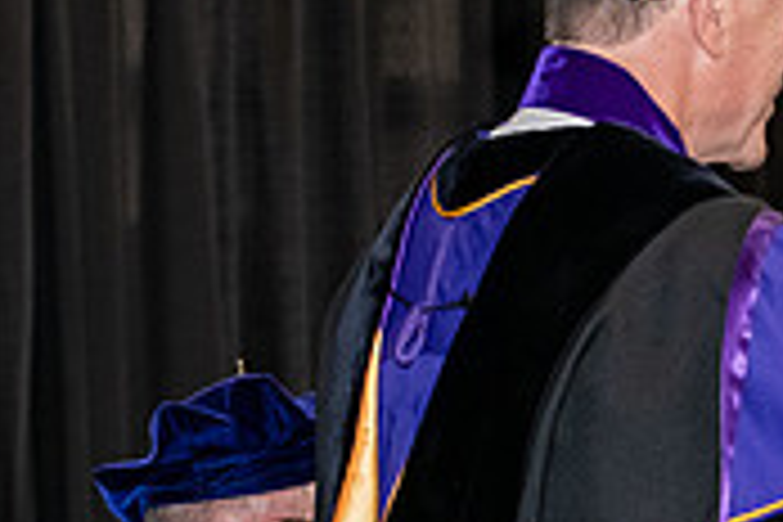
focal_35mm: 233
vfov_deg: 5.9
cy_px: 452
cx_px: 1210
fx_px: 5067
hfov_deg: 8.6
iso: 2500
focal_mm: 70
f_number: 5
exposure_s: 1/200
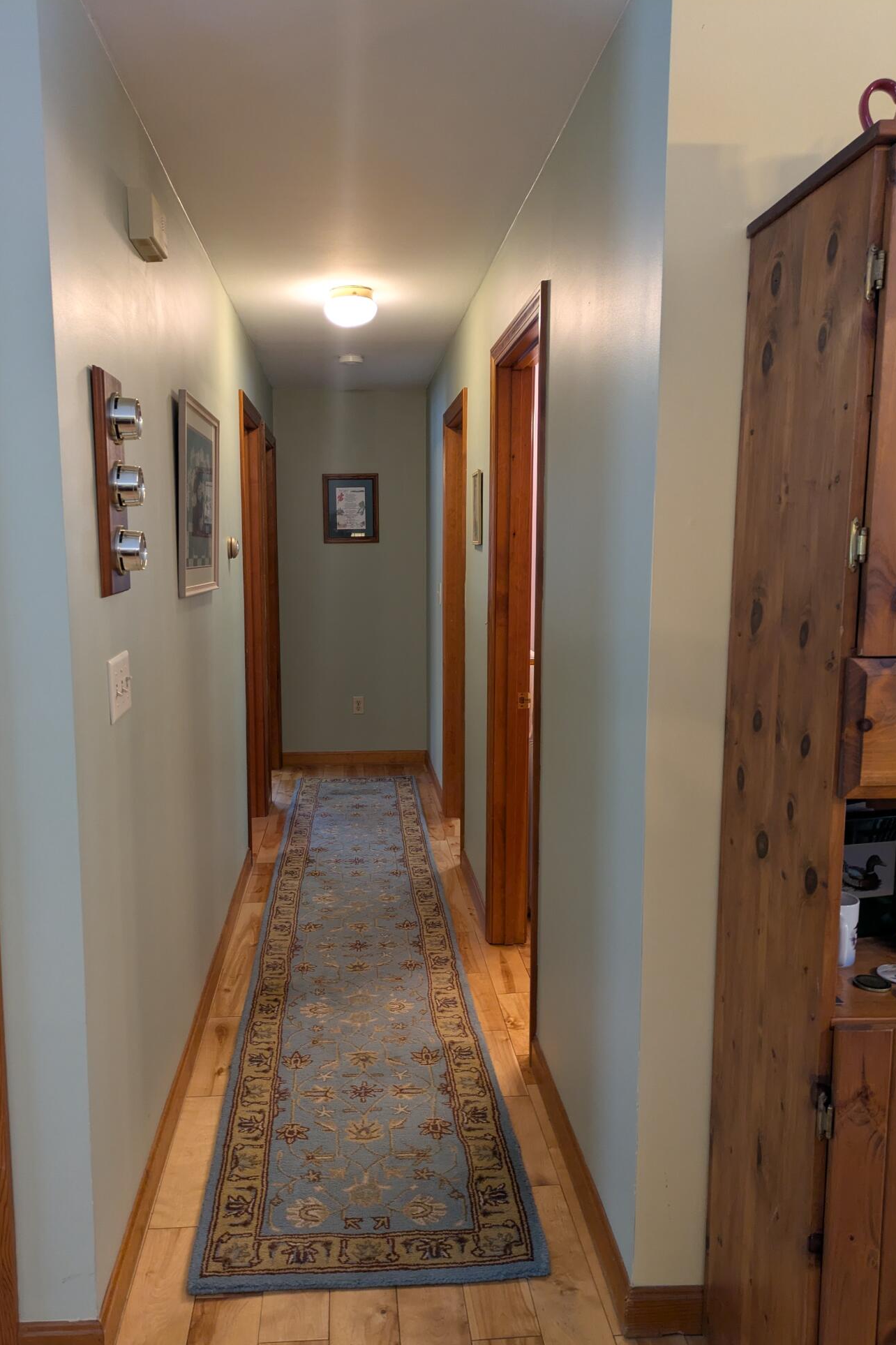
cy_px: 692
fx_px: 1008
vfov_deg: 67.4
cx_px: 377
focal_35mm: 27
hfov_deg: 47.7
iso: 271
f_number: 1.89
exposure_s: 1/60
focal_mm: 5.43
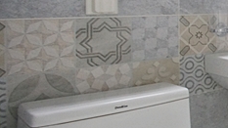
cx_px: 370
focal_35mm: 54
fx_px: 326
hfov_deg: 25.1
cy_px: 0
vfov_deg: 21.4
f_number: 6.3
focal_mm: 10
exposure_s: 1/25
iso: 800
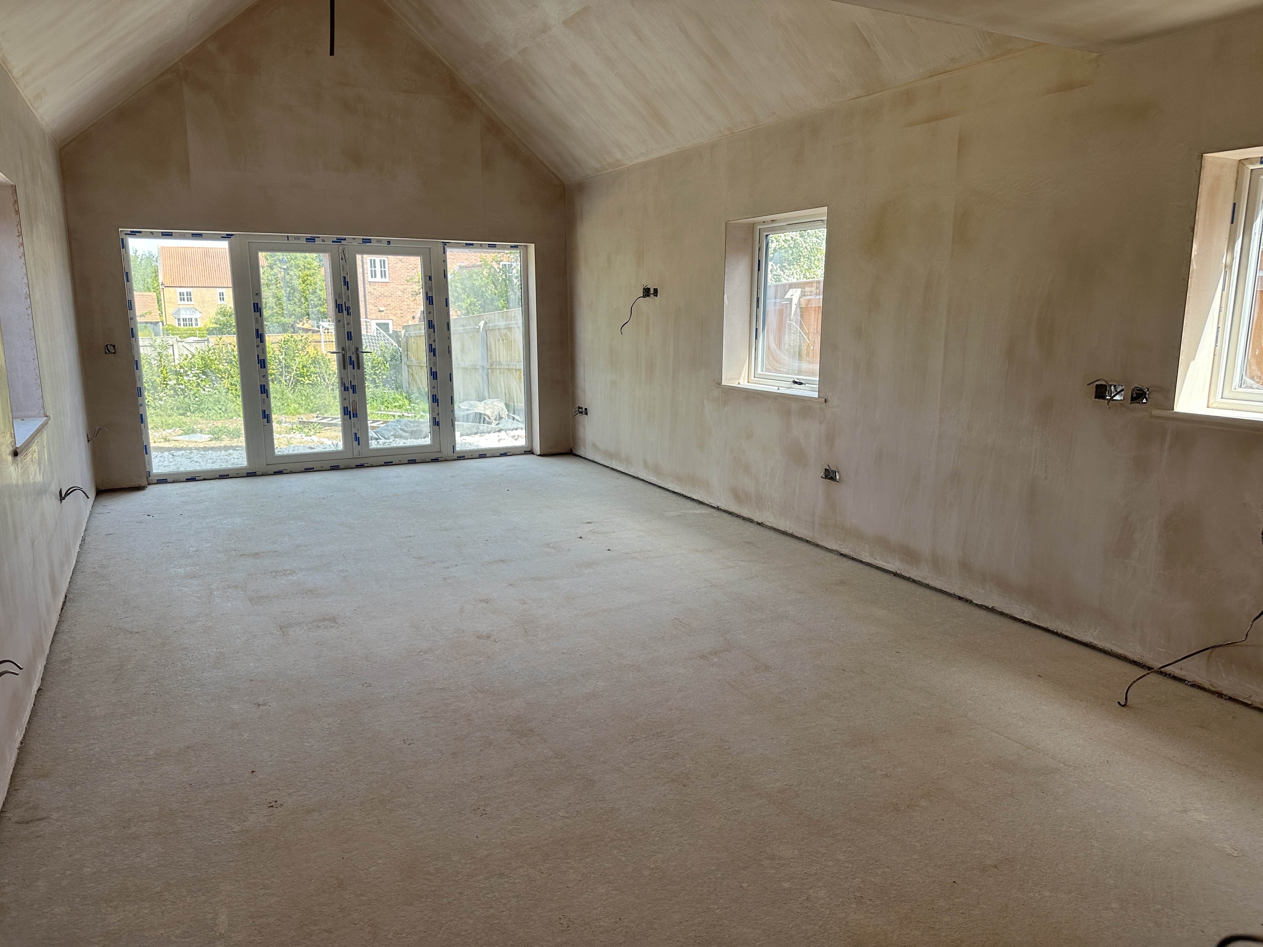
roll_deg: -0.1
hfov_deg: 71.6
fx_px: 876
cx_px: 632
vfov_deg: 56.8
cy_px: 474
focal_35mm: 24
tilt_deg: -11.2
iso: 80
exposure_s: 1/301
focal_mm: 6.86
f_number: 1.78
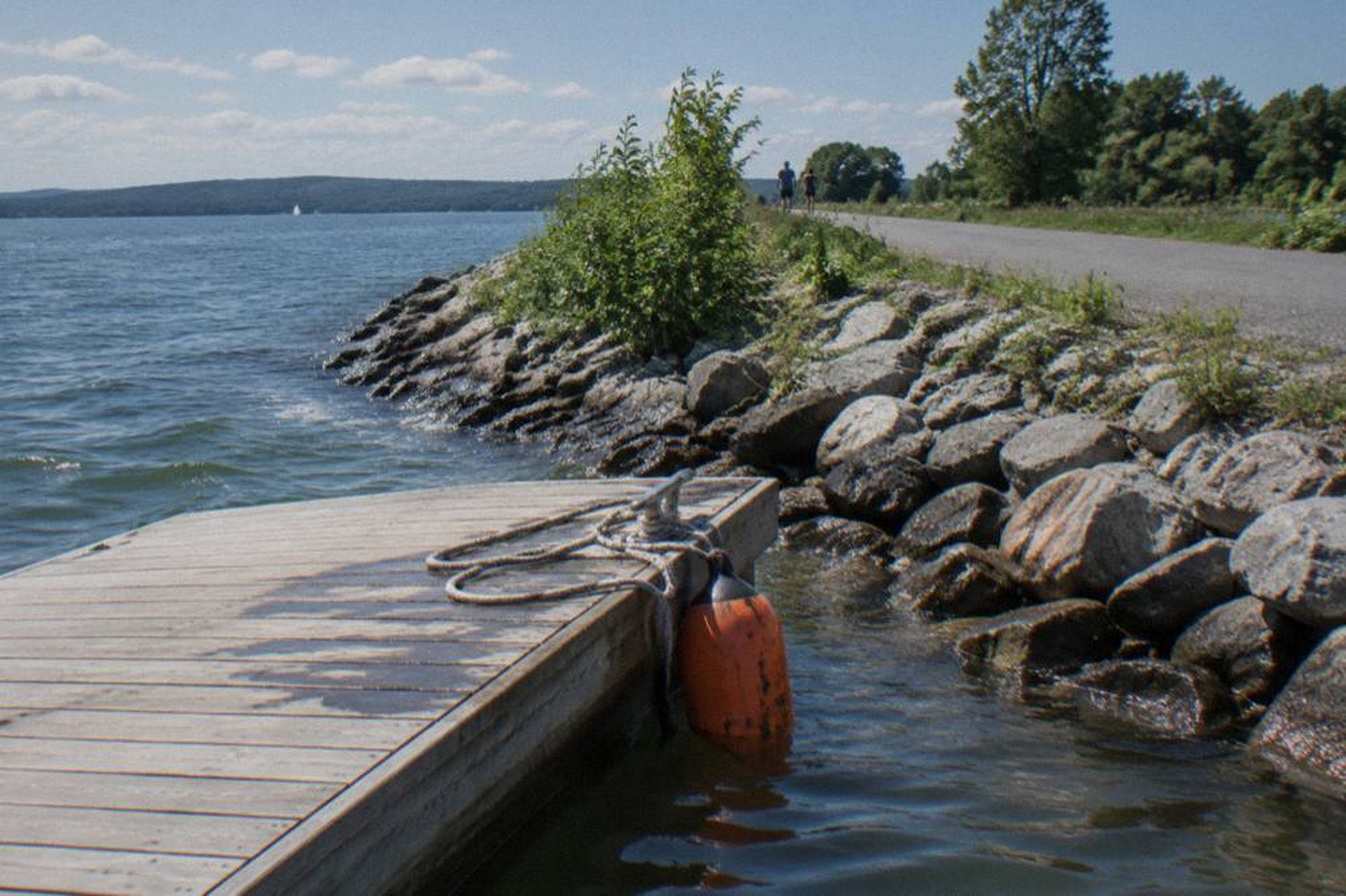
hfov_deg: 65.5
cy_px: 448
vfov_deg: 46.4
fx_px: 1046
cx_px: 673
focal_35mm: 28
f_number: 11
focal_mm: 28
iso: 200
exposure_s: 1/80
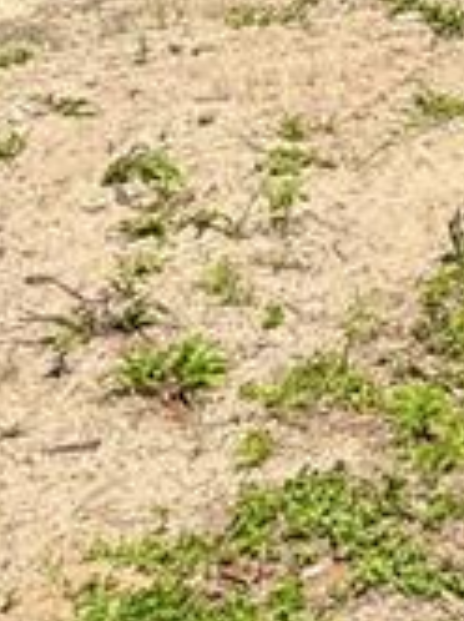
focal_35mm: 174
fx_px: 3118
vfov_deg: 9.8
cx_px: 1130
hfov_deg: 7.9
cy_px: -961
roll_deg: -1.9
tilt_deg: -7.0
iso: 80
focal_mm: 6.76
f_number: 1.78
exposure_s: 1/4405
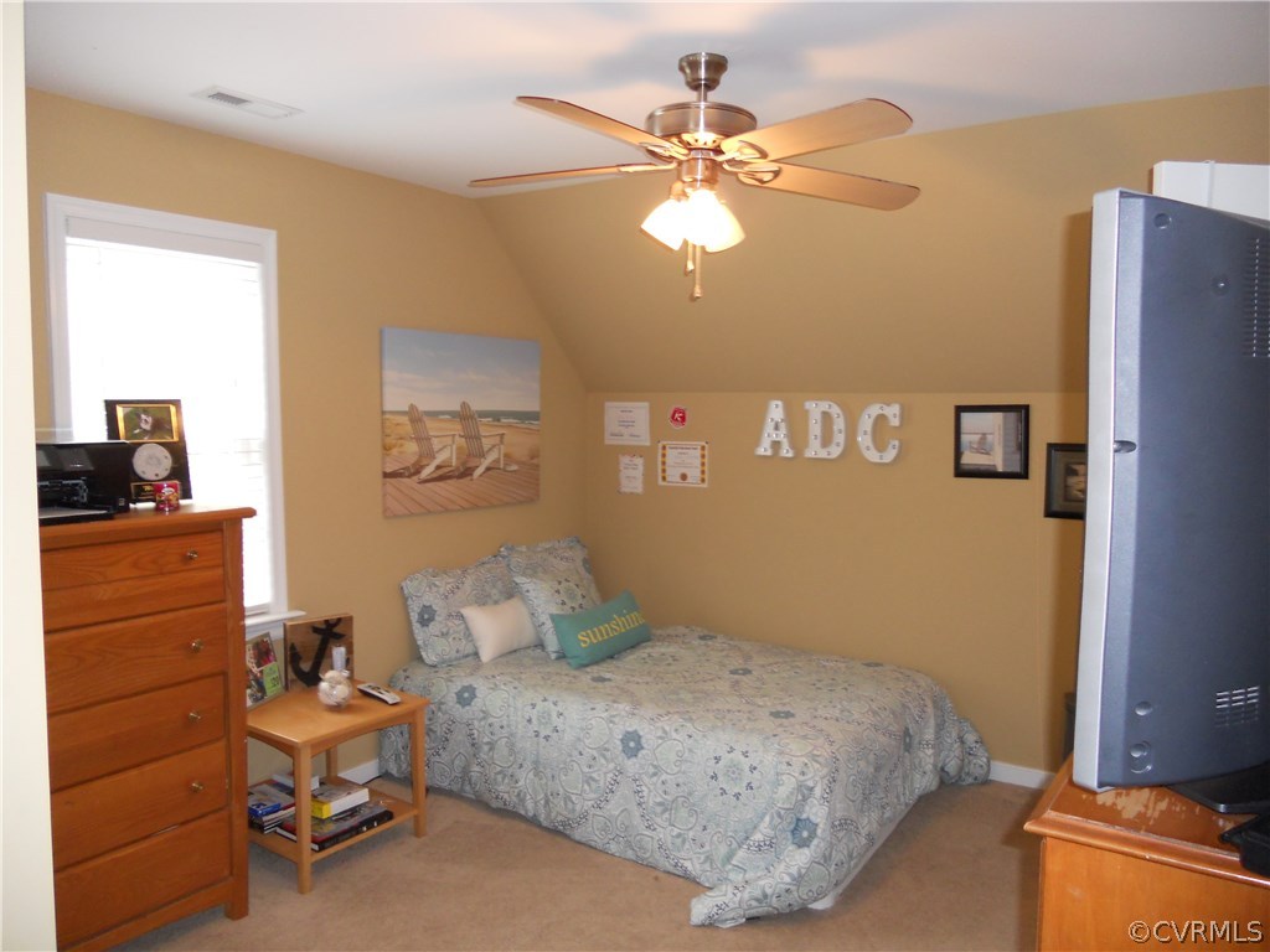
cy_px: 476
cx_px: 635
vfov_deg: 51.4
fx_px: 991
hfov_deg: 65.3
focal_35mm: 27
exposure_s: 1/25
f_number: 3.2
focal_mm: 4.9
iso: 200
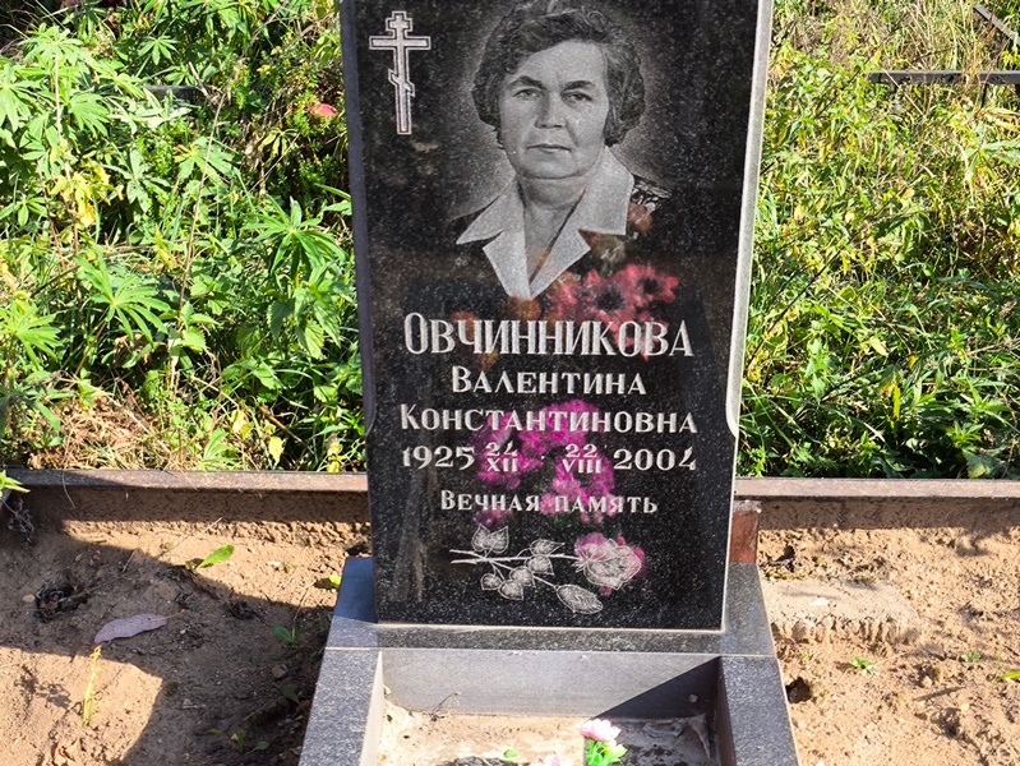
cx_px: 510
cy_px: 383
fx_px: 1474
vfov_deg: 29.1
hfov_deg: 38.2
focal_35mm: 50
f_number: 1.7
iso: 50
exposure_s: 1/421
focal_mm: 4.71
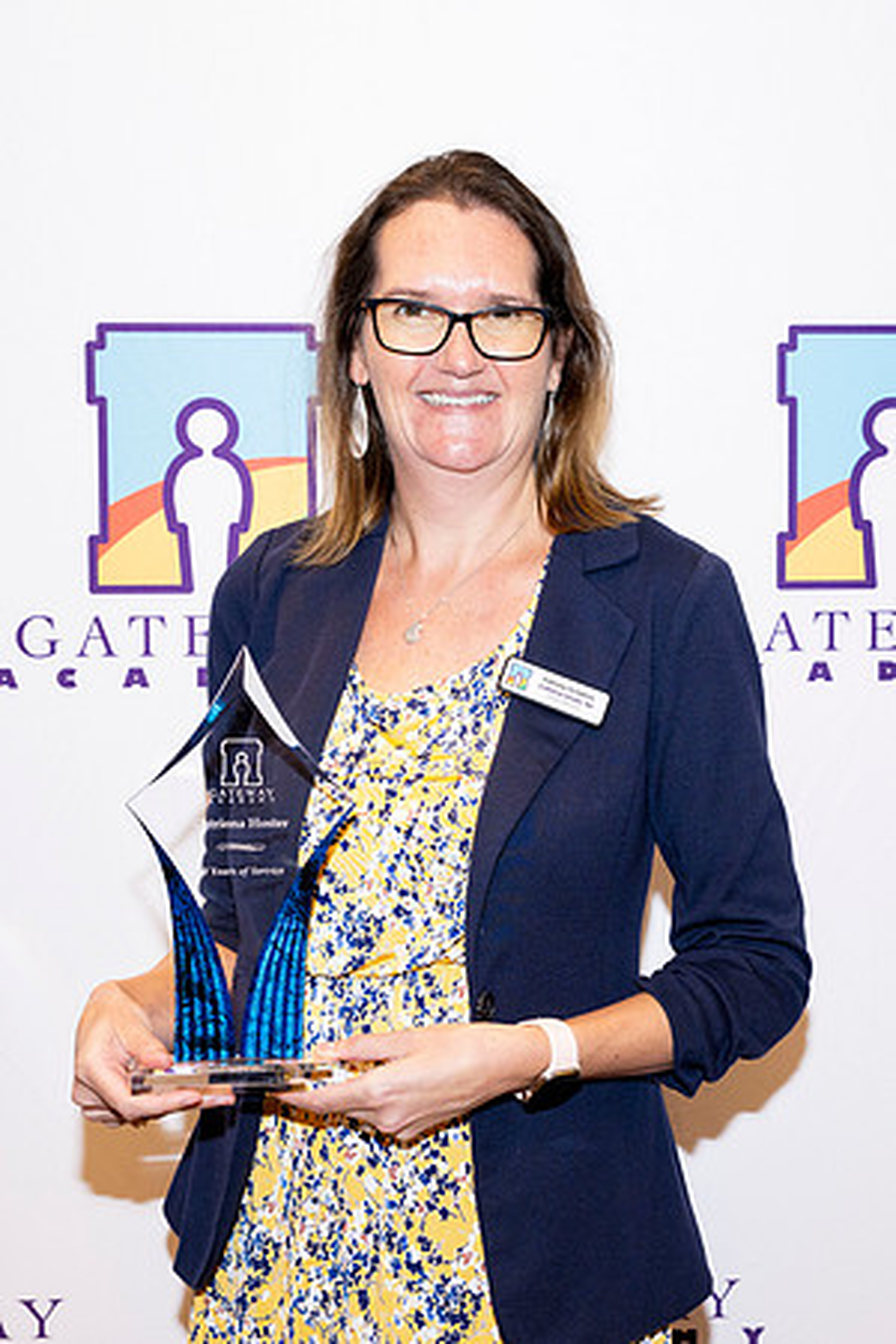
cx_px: 646
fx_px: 2408
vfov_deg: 31.2
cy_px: 672
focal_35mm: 65
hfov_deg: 20.9
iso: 1000
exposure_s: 1/125
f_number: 5.6
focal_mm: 43
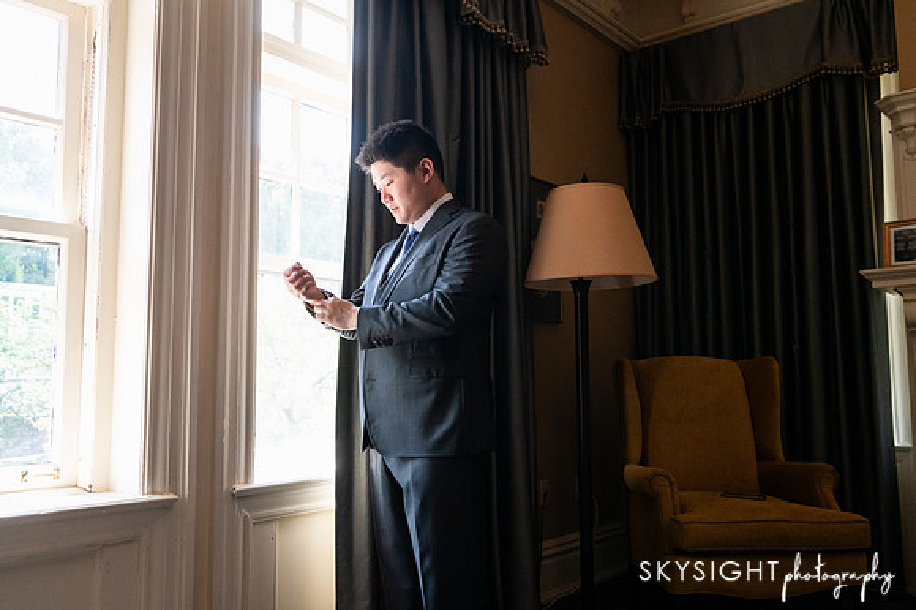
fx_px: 822
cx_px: 458
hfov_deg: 58.3
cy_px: 305
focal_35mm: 32
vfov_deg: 40.7
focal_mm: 32
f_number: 4.5
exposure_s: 1/1250
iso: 4000
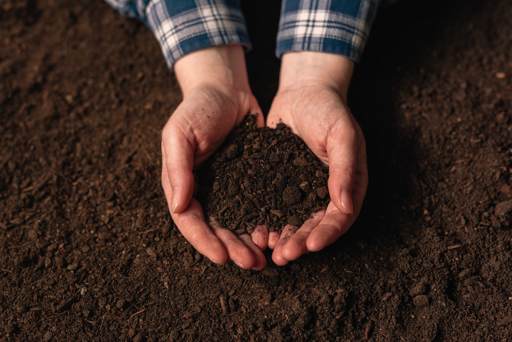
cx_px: 256
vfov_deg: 27.0
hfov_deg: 39.6
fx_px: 711
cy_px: 171
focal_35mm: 50
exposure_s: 1/60
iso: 250
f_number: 3.5
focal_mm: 50
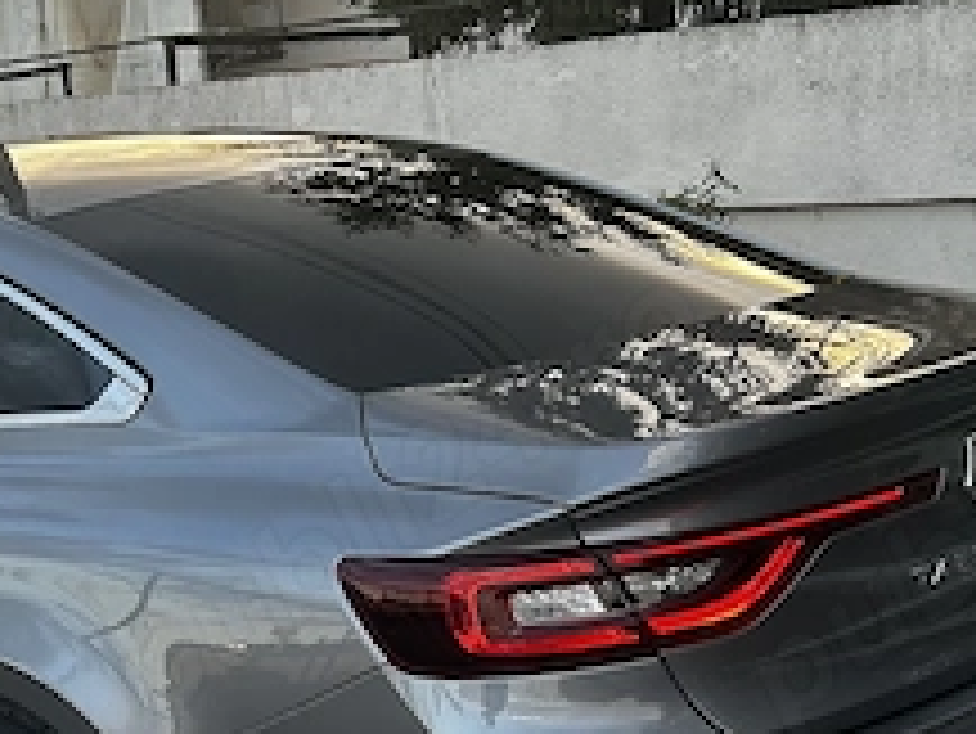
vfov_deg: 20.3
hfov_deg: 26.1
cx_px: 90
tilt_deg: -10.5
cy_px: 549
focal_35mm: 72
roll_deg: +5.6
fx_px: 2031
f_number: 1.5
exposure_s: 1/184
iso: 40
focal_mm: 5.7
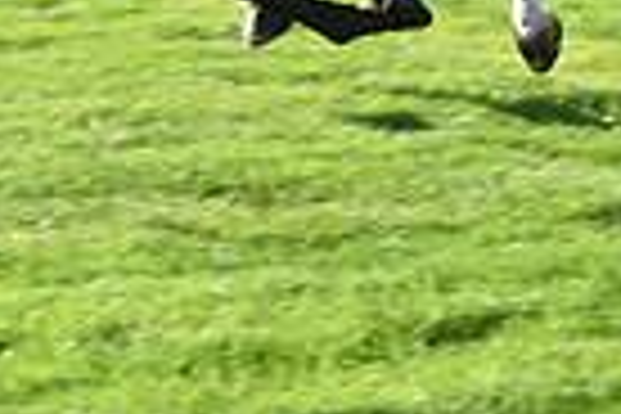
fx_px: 5658
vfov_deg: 4.1
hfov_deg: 6.3
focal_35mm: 328
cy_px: -394
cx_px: 135
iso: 400
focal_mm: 78
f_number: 6.3
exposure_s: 1/640
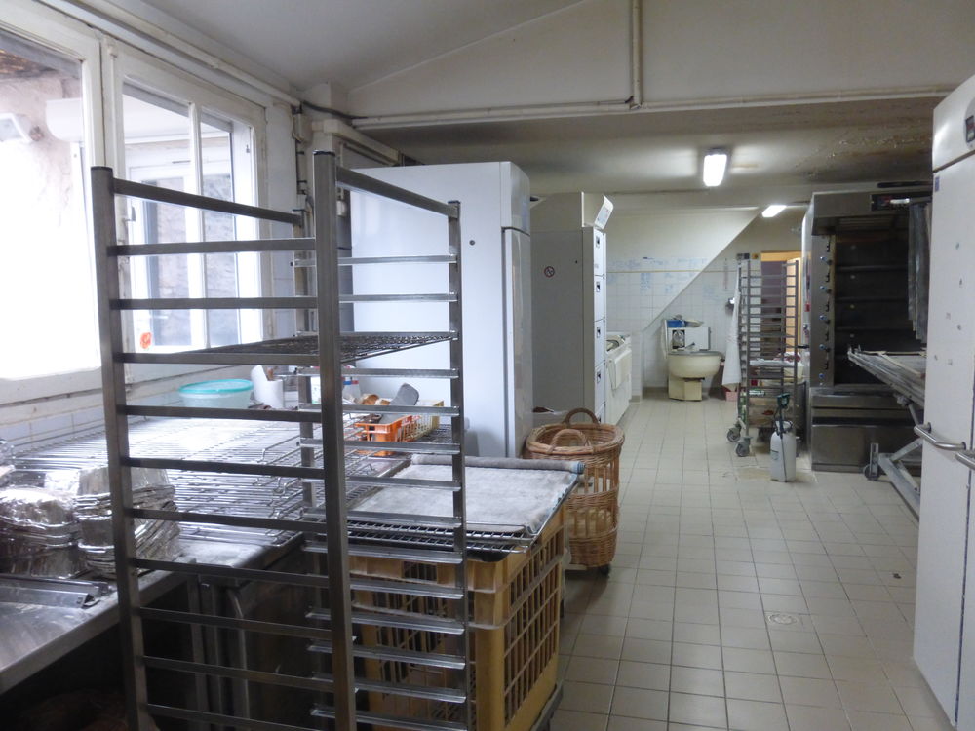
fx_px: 704
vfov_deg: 54.9
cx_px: 488
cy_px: 366
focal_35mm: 25
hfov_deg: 69.4
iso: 400
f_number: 3.1
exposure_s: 1/40
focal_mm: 4.5
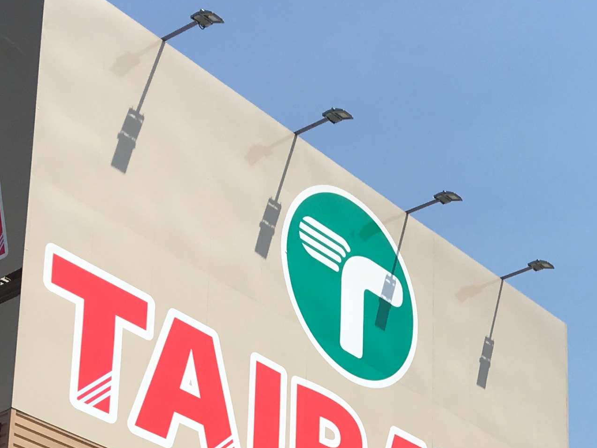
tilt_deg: +16.8
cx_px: 533
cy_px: 691
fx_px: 1587
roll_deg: +0.8
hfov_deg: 20.9
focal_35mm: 92
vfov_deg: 14.8
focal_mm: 4.15
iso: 25
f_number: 2.2
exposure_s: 1/1876
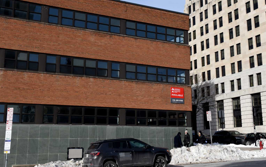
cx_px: 148
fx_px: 348
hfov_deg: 41.8
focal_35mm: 48
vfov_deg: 26.8
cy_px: 70
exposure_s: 1/4000
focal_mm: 35
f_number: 9
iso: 1250
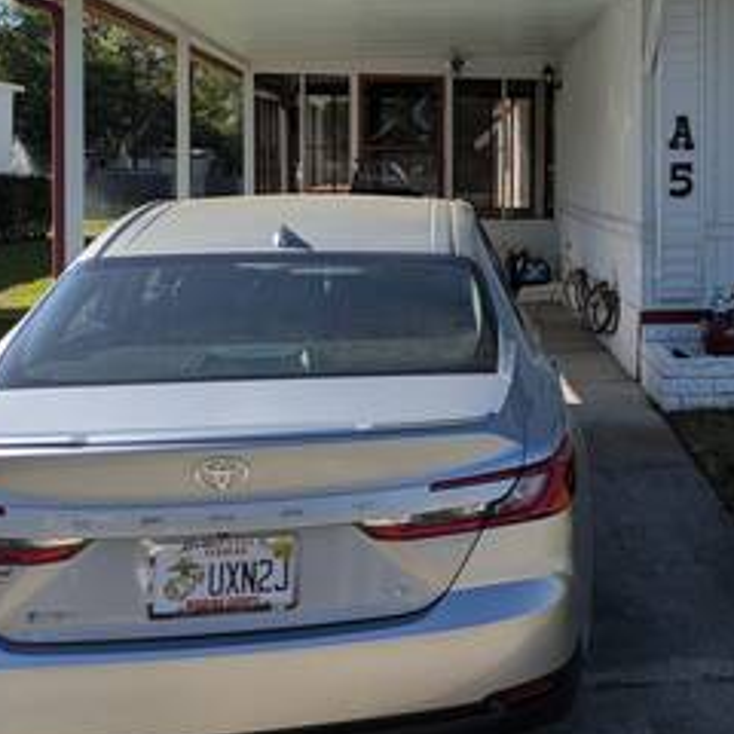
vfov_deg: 35.3
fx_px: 1128
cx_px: 644
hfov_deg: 34.3
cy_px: 184
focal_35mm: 47
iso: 49
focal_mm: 5.43
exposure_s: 1/1546
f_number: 1.89
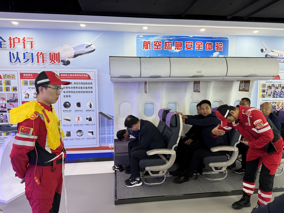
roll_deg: -0.1
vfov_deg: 56.8
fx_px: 197
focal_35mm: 24
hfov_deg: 71.6
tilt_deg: -6.4
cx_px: 142
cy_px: 106
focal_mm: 6.76
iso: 200
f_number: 1.78
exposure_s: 1/60
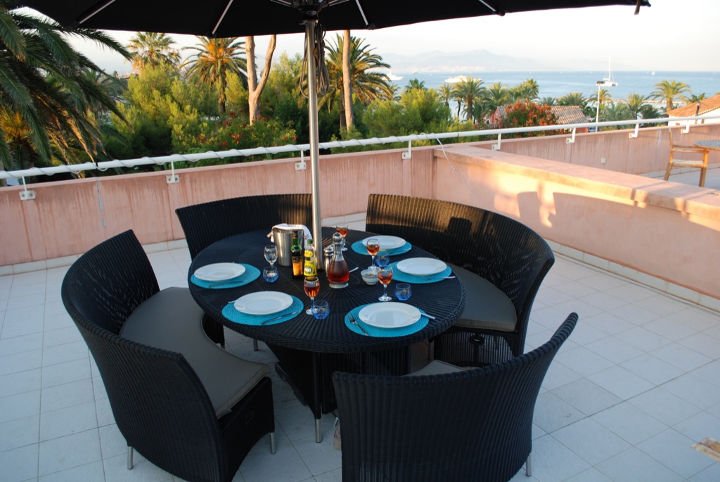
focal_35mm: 27
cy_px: 241
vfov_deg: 48.0
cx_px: 360
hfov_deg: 67.3
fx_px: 541
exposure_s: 1/125
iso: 200
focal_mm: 18
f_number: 5.6
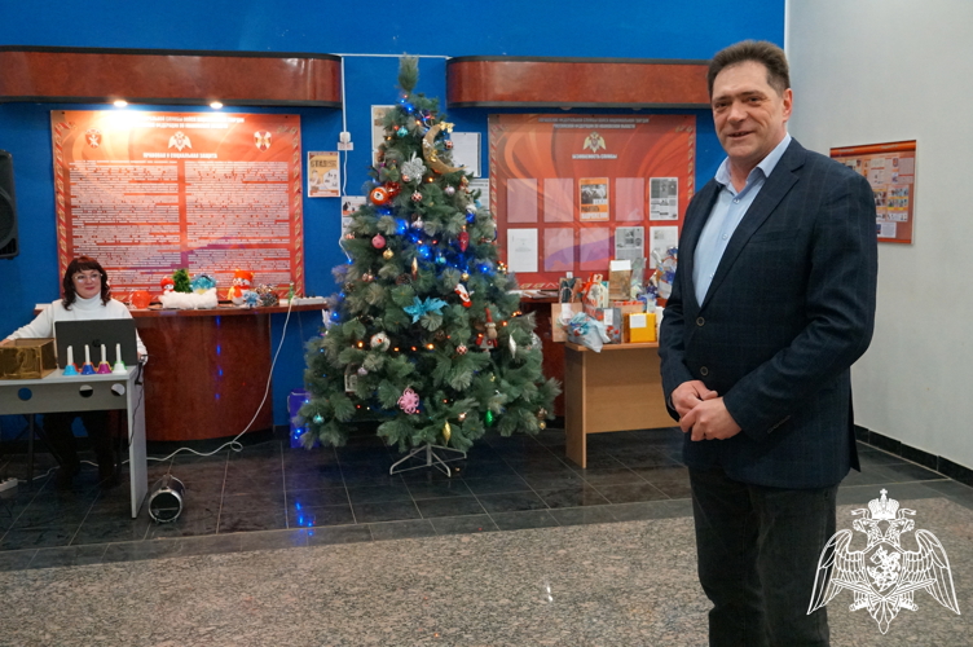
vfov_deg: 35.4
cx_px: 486
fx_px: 1013
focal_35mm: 38
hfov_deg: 51.3
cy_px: 324
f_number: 4
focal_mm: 25
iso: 6400
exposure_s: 1/125
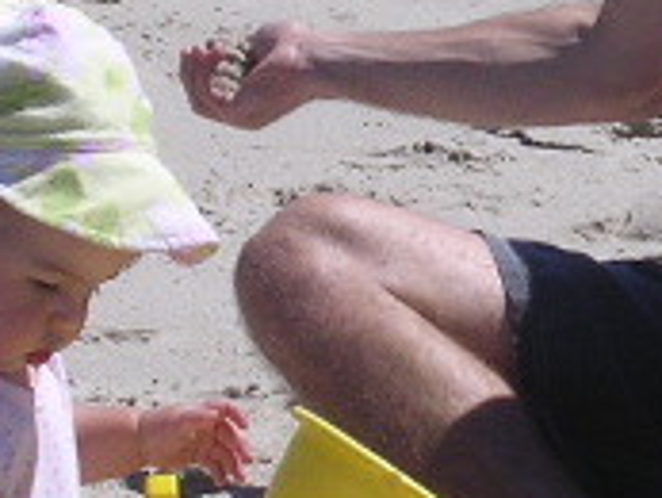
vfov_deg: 5.7
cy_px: 134
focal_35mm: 259
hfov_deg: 7.6
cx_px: 593
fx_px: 4957
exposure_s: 1/380
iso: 100
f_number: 6.6
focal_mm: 8.5
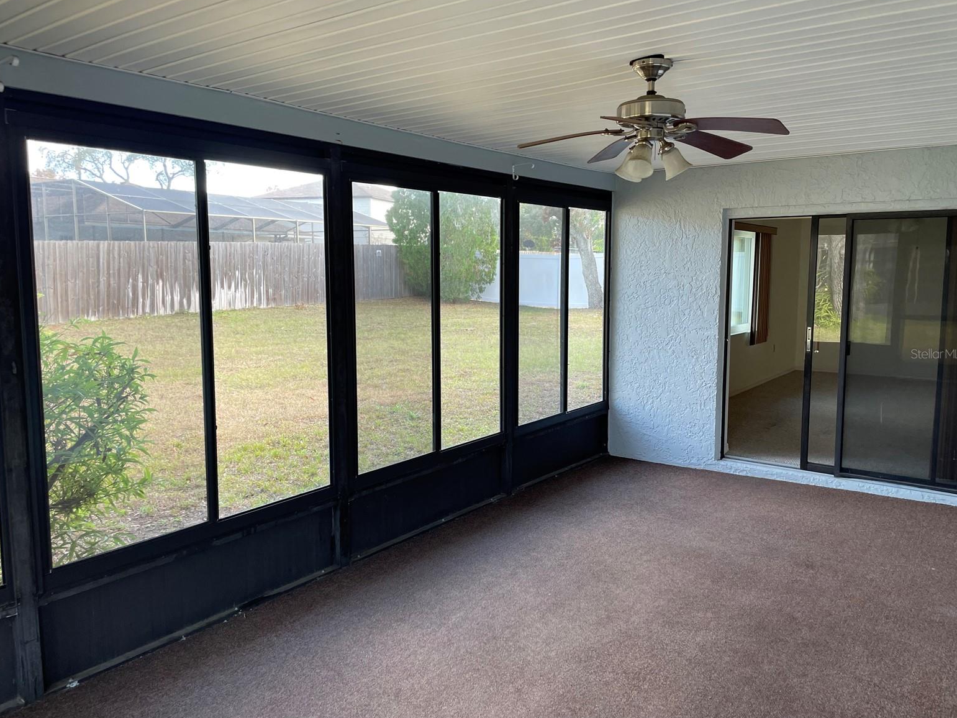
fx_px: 747
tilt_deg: -5.4
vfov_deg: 51.4
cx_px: 473
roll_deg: -0.8
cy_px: 353
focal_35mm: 27
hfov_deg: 65.3
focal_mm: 4.2
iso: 50
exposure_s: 1/121
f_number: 1.6
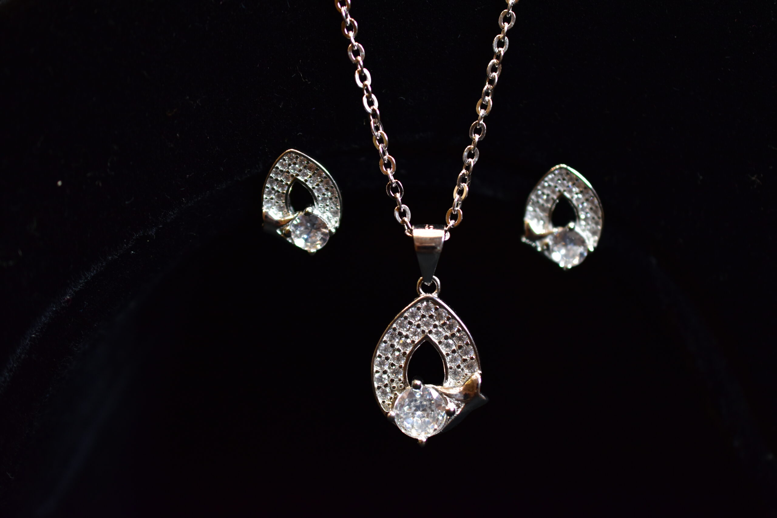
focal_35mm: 60
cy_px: 259
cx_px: 388
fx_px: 1295
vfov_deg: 22.6
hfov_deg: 33.4
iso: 800
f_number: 3.2
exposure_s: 1/160
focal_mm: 40
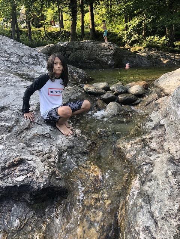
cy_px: 120
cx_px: 90
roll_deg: +0.6
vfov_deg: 63.4
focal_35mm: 28
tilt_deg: -17.1
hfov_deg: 49.7
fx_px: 194
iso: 32
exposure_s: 1/120
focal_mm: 3.99
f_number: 1.8
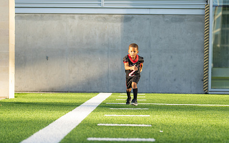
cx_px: 131
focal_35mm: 66
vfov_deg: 19.7
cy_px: 82
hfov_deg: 31.0
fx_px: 412
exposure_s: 1/2500
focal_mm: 50
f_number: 1.2
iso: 125
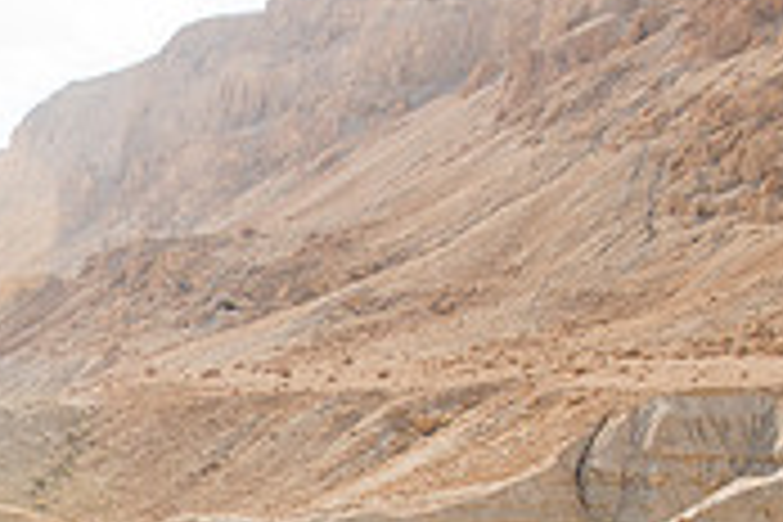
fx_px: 1740
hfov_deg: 24.6
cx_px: 81
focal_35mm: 80
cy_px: 727
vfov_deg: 16.0
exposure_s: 1/2500
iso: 200
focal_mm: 24
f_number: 2.8
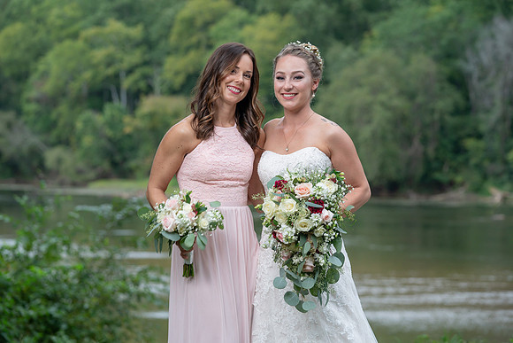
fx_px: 1418
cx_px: 262
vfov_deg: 13.8
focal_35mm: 100
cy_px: 169
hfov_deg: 20.5
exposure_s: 1/250
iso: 100
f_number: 4
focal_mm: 97
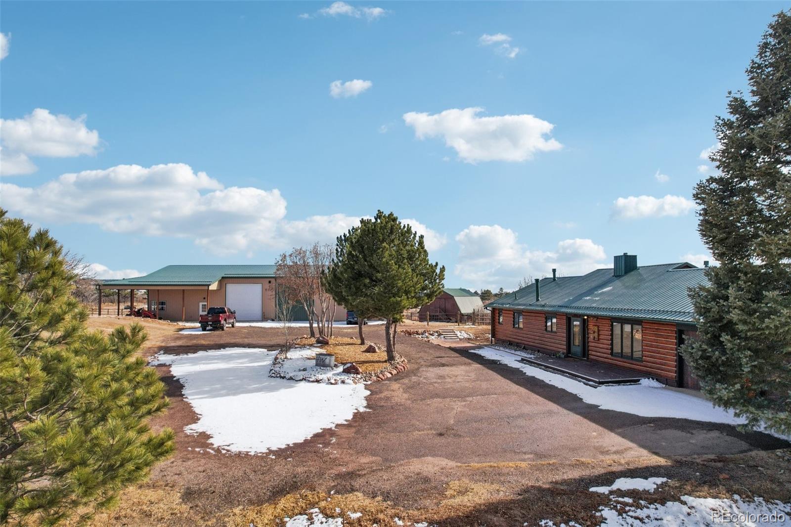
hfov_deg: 78.6
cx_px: 396
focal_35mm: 22
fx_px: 483
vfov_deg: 57.2
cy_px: 264
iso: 160
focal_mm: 8.4
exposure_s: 1/640
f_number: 2.8
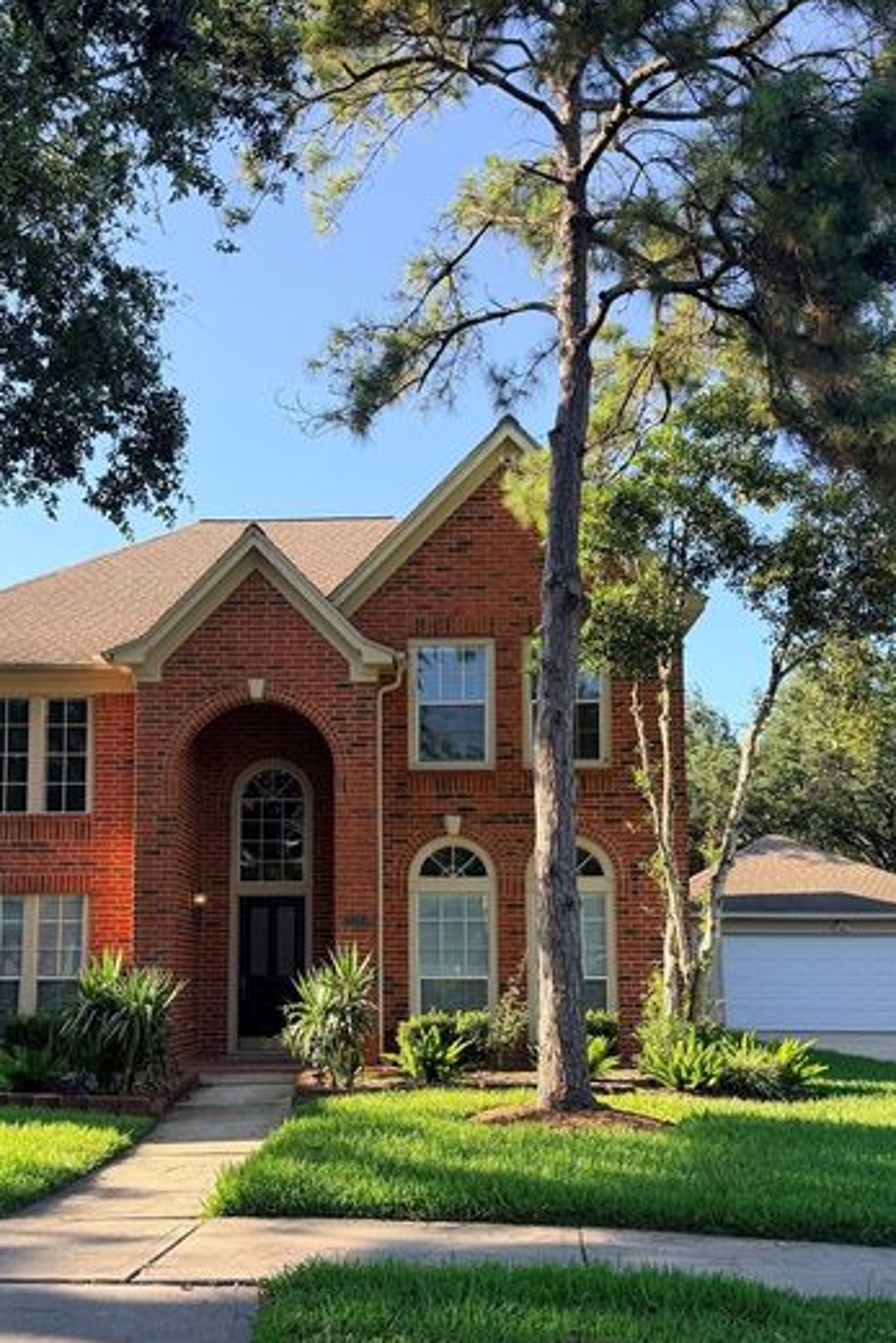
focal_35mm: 32
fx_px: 1194
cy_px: 848
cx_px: 390
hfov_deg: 41.1
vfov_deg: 57.9
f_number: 1.78
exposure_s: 1/1032
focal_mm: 6.76
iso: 100
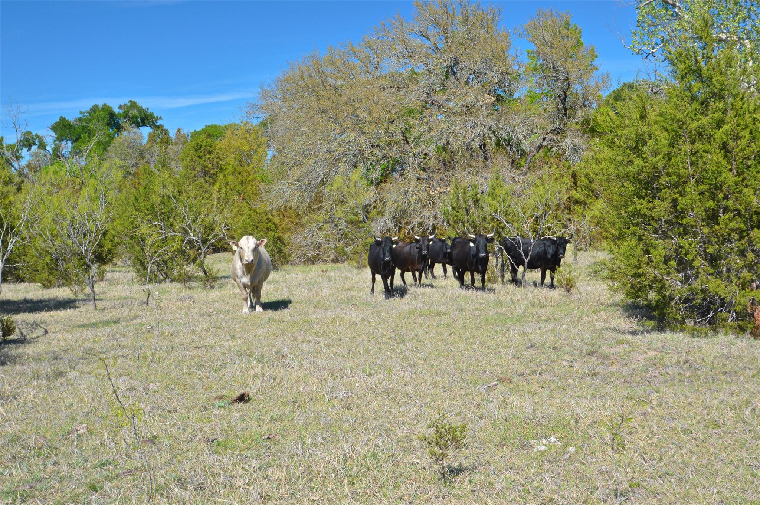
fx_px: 759
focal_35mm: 36
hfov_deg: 53.2
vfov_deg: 36.8
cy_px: 252
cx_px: 380
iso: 200
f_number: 13
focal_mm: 24
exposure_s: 1/50
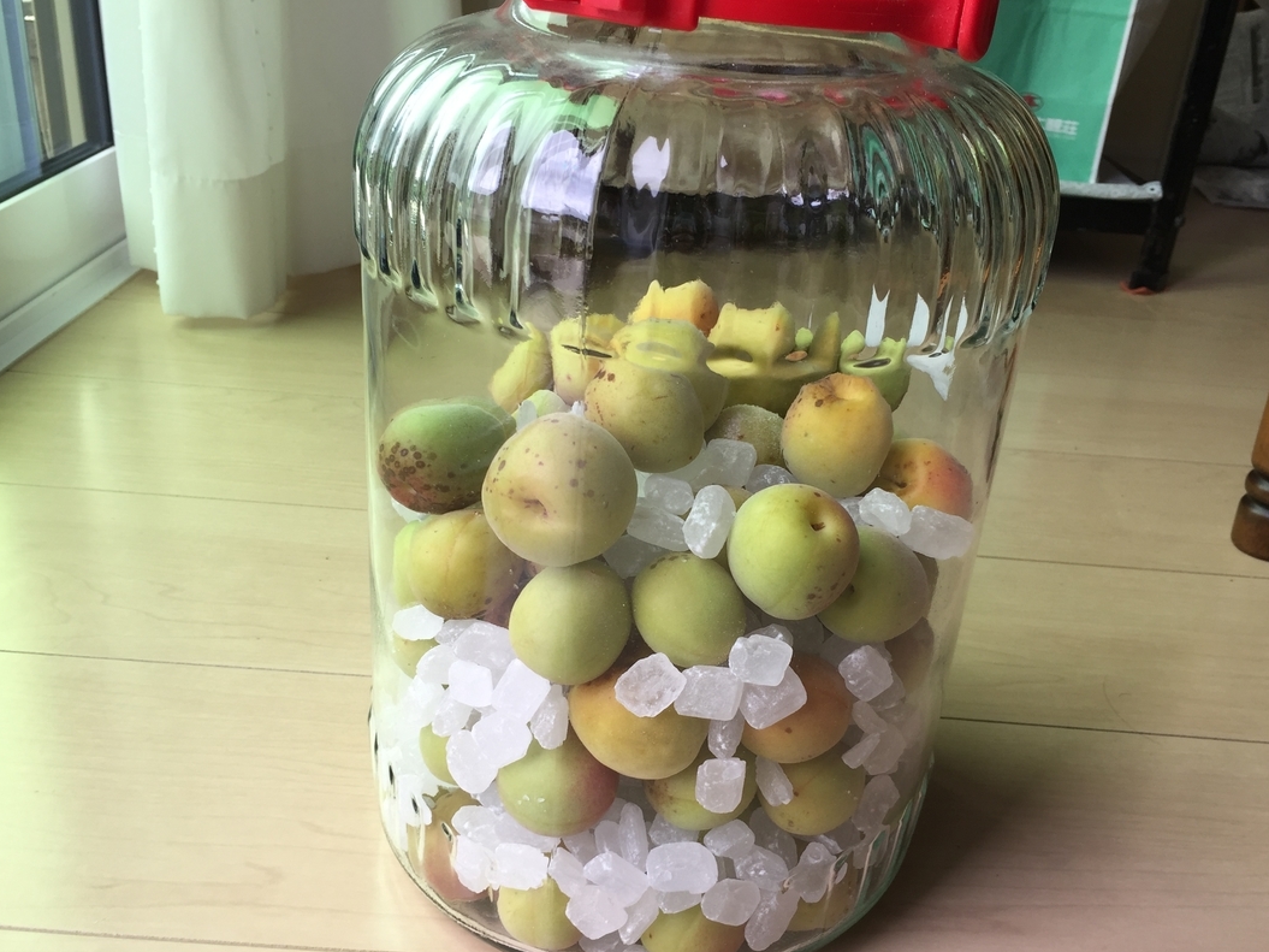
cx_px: 663
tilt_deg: -28.6
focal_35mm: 33
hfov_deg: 55.3
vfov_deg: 42.9
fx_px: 1210
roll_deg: -5.3
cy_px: 518
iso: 32
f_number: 2.2
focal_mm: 4.15
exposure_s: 1/128
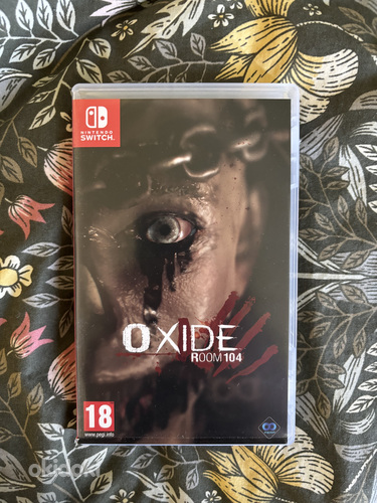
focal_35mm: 26
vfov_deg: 67.3
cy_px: 252
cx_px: 188
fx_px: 378
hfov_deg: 53.1
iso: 640
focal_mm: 5.96
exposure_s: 1/40
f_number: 1.6
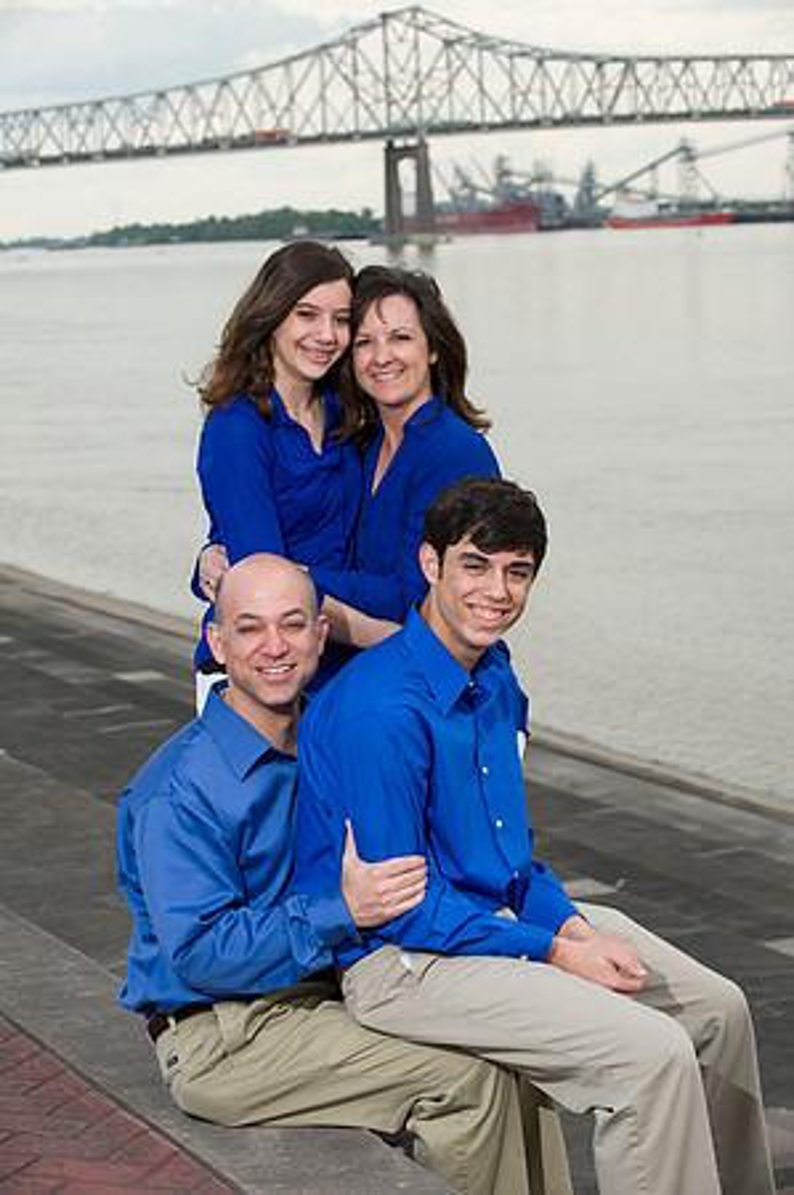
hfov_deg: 15.9
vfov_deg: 23.7
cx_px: 397
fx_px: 2852
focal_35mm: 86
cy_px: 598
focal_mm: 86
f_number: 6.3
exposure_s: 1/250
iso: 320
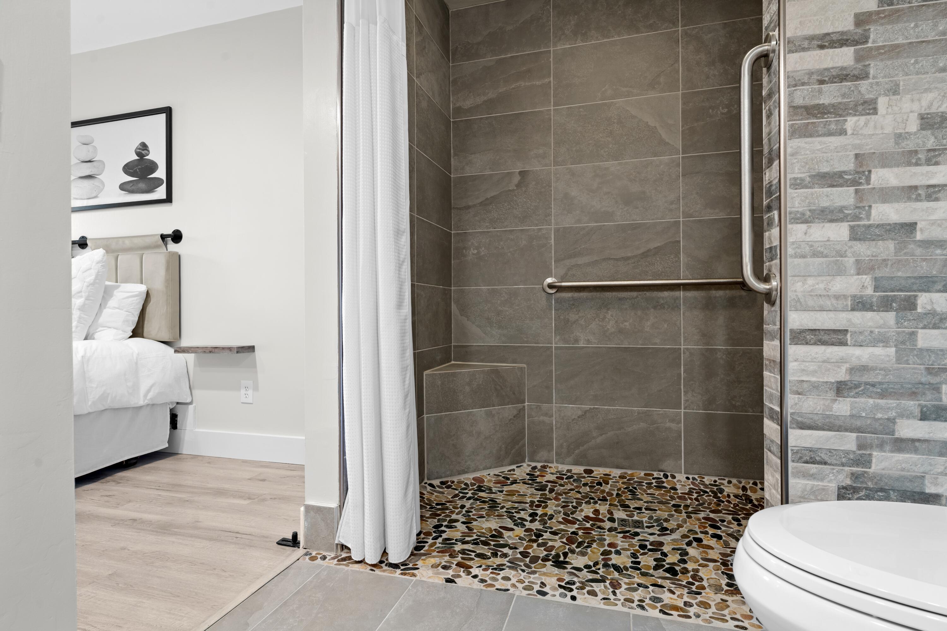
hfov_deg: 86.9
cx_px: 474
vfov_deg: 64.6
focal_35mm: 19
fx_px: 500
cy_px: 316
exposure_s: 1.3
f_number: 9
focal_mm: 19
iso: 320
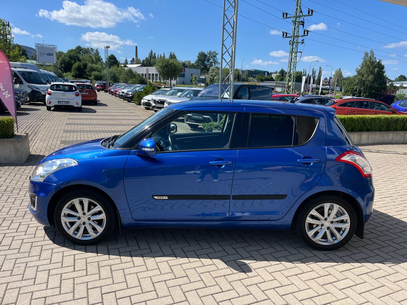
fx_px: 306
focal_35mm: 26
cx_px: 204
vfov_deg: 53.1
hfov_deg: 67.3
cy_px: 152
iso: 50
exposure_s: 1/2358
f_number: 1.6
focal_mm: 5.1
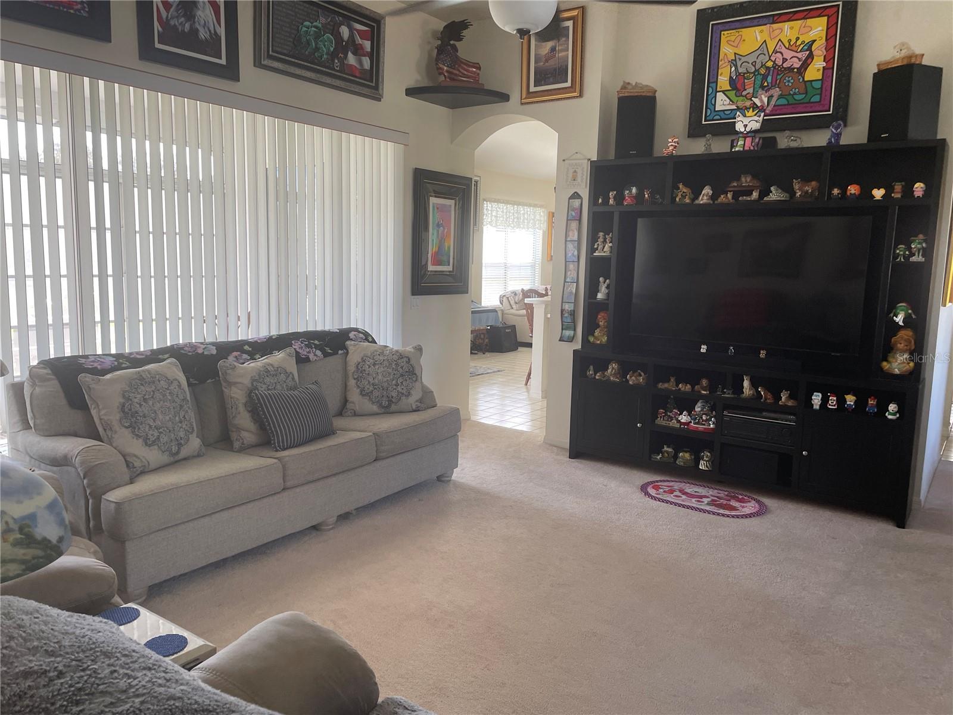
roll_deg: -1.7
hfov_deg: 67.3
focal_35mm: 26
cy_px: 358
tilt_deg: -6.9
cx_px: 476
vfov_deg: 53.1
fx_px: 716
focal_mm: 4.2
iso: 80
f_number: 1.6
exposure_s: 1/121
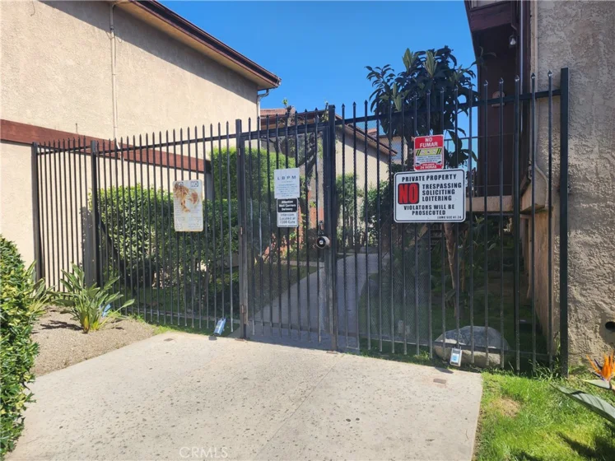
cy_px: 230
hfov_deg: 73.9
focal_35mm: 23
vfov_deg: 58.9
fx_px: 409
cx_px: 308
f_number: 1.8
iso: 12
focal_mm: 6.4
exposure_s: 1/861
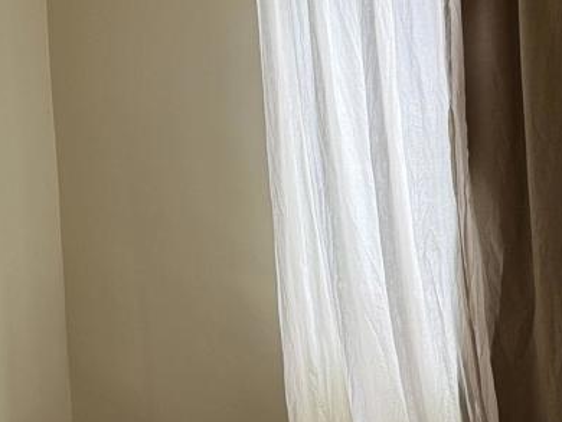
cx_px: 203
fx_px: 1023
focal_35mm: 63
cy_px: 91
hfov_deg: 30.5
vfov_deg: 23.0
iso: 100
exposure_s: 1/120
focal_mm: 6.76
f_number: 1.78
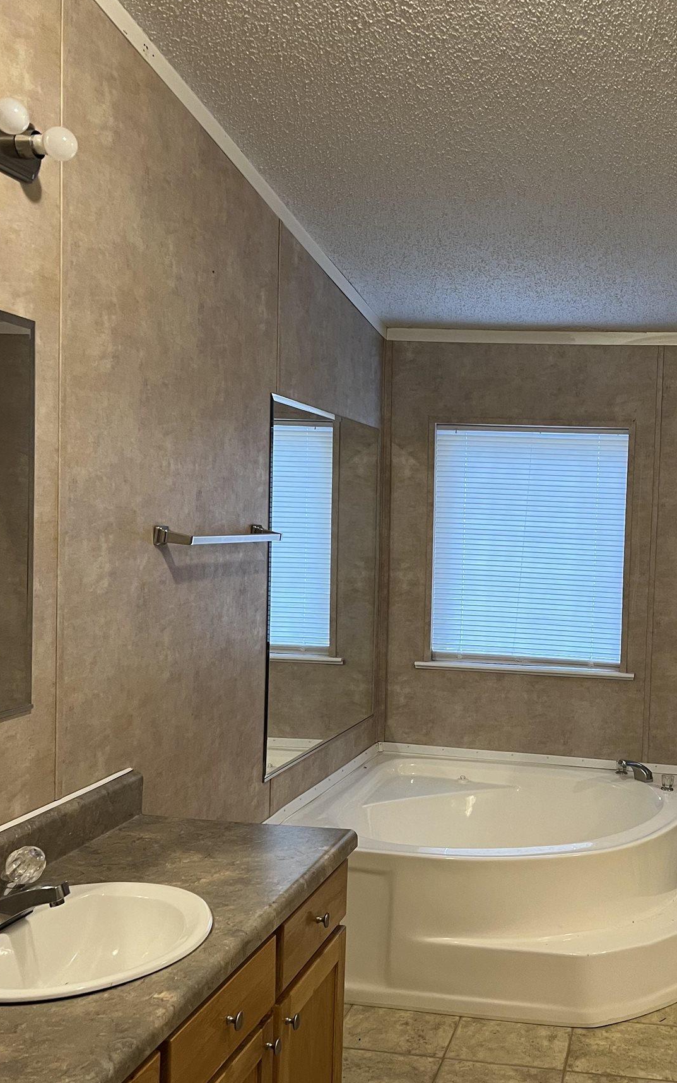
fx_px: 1092
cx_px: 526
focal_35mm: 37
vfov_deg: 52.7
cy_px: 578
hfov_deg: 33.6
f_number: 1.5
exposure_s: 1/60
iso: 160
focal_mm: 5.7
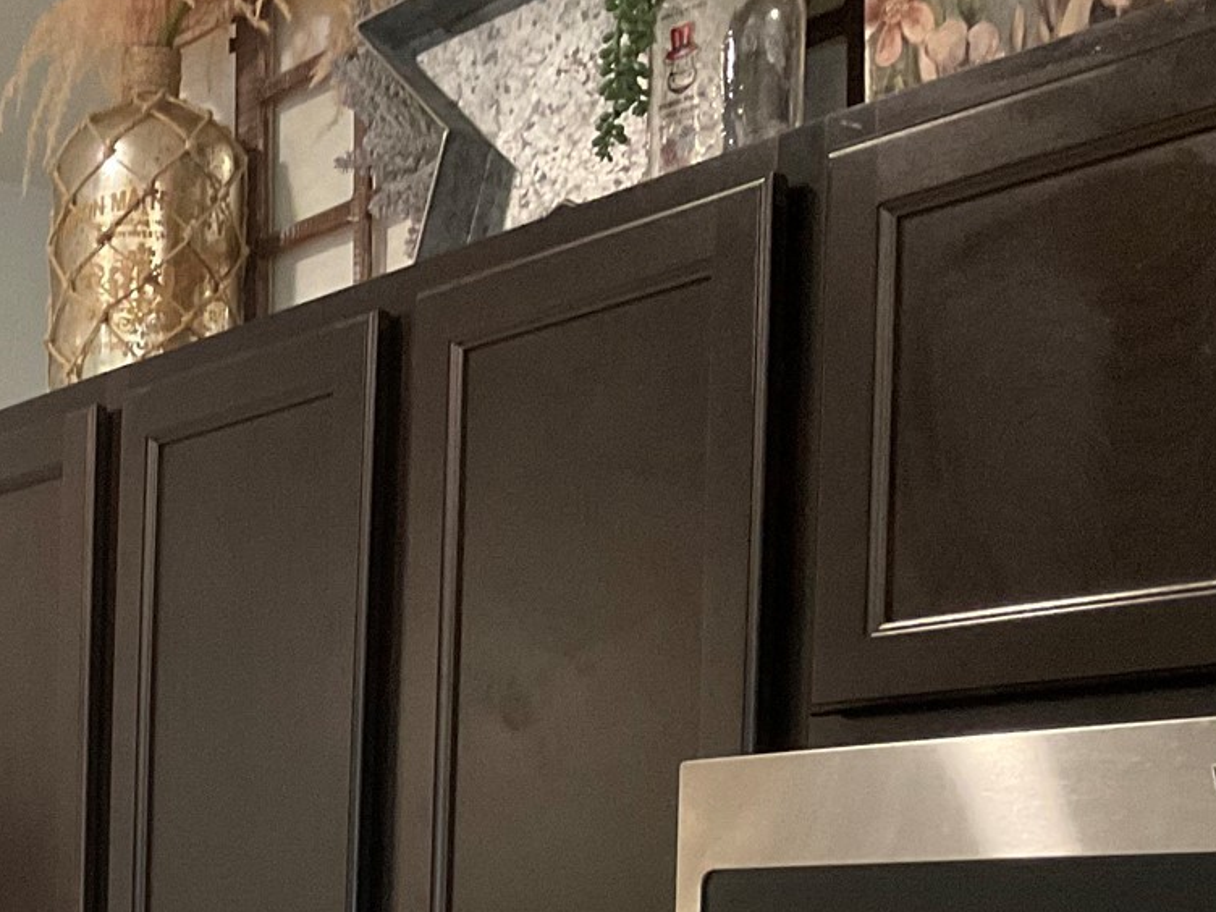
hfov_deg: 23.1
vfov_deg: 17.7
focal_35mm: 79
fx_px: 2775
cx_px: -158
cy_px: 1108
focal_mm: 3
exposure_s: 1/60
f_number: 1.8
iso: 200
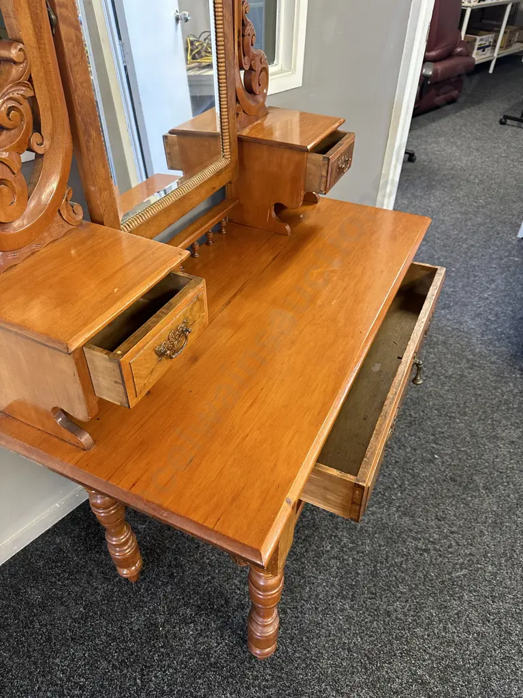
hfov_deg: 56.8
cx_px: 262
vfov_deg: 71.6
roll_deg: -2.4
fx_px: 483
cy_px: 349
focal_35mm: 24
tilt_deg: -40.5
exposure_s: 1/50
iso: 250
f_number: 1.78
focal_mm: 6.86
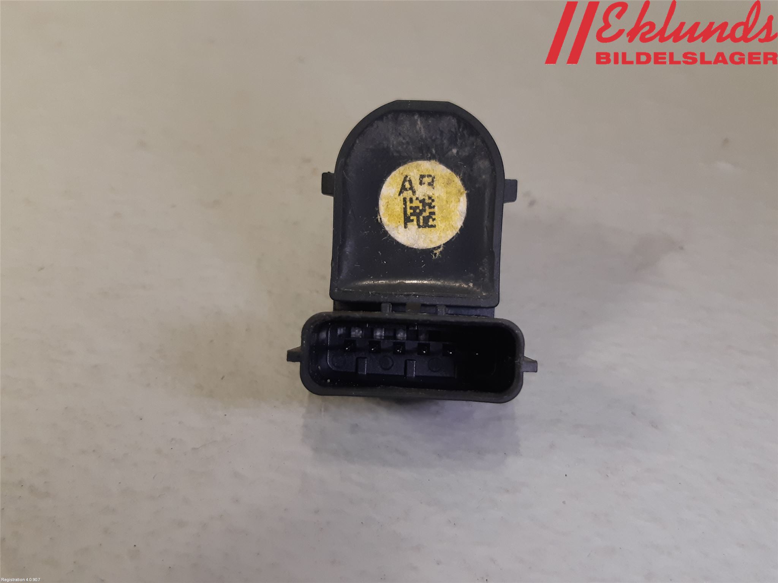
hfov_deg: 67.3
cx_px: 389
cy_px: 292
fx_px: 584
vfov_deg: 53.1
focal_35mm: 26
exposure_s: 1/50
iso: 160
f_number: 1.7
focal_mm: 3.93
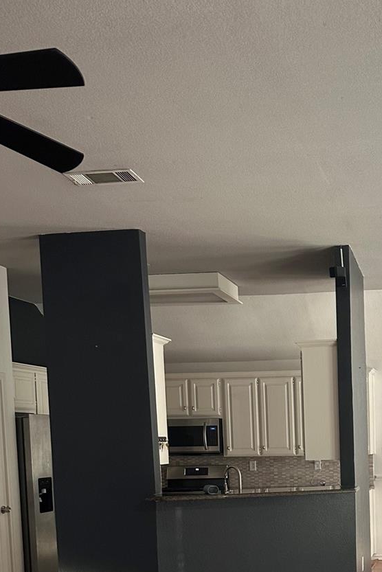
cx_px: 370
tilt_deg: -3.1
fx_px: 732
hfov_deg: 27.8
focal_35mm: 46
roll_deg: -0.9
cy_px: 494
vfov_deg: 40.1
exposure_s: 1/60
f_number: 1.78
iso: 160
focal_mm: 6.86
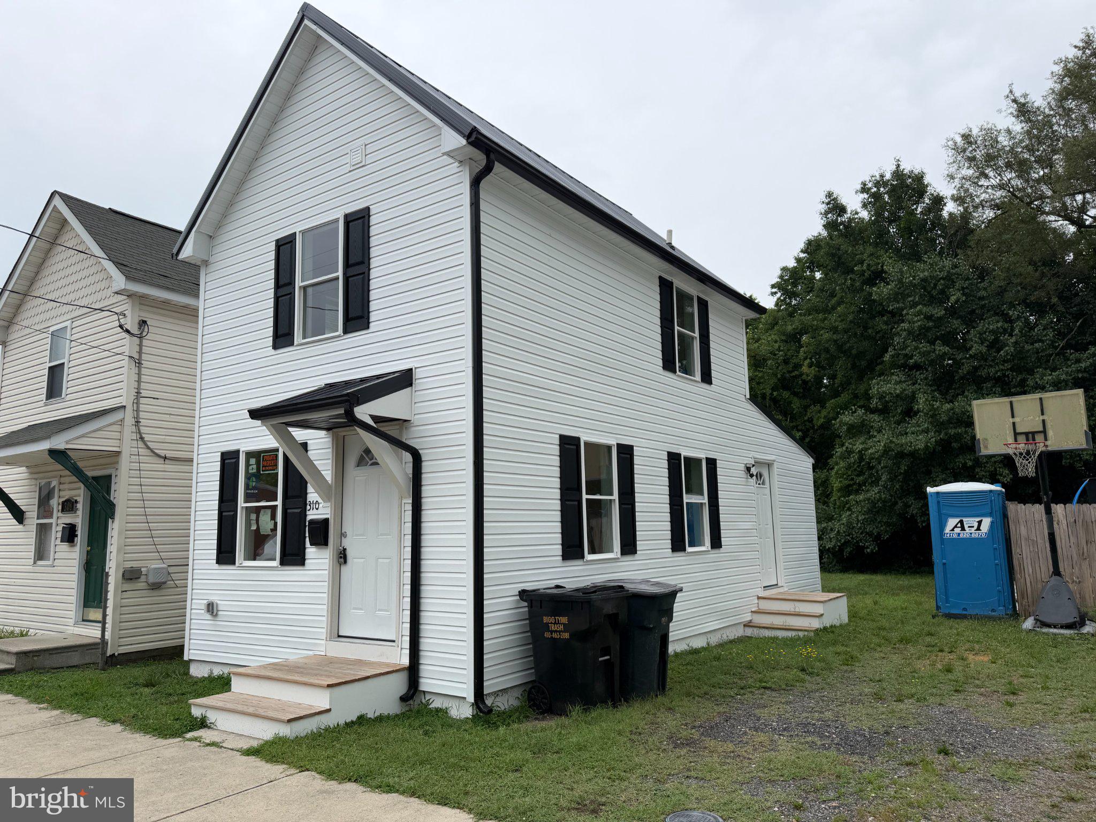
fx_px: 760
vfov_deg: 56.8
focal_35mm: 24
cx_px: 548
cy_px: 411
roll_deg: +1.7
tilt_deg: +7.9
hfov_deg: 71.6
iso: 80
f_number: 1.78
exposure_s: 1/3145
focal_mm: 6.76
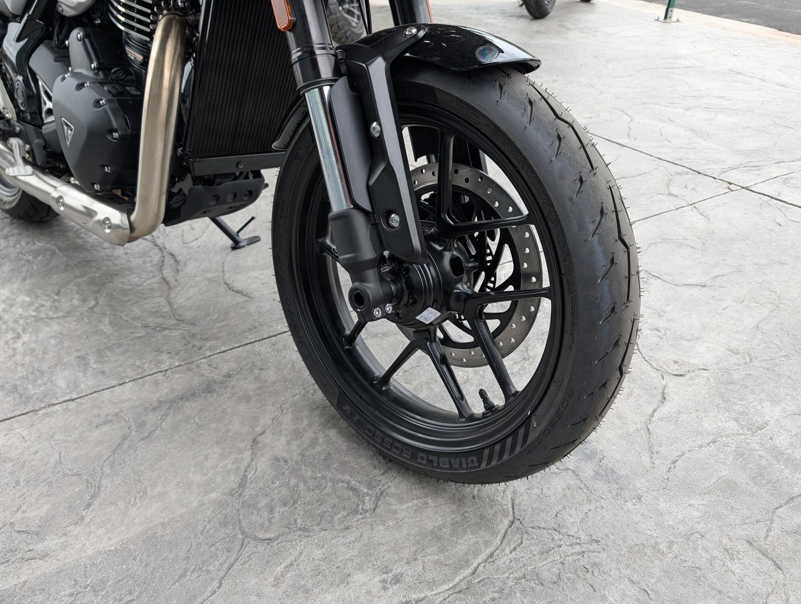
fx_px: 556
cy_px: 302
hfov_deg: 71.5
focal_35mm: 24
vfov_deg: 56.9
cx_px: 400
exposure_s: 1/367
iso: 55
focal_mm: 6.9
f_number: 1.68
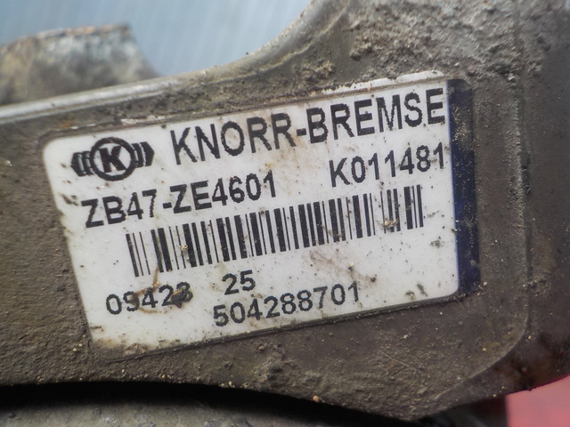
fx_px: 494
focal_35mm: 30
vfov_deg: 46.8
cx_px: 285
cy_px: 214
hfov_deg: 60.0
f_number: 3.3
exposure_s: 1/60
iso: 125
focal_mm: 4.1
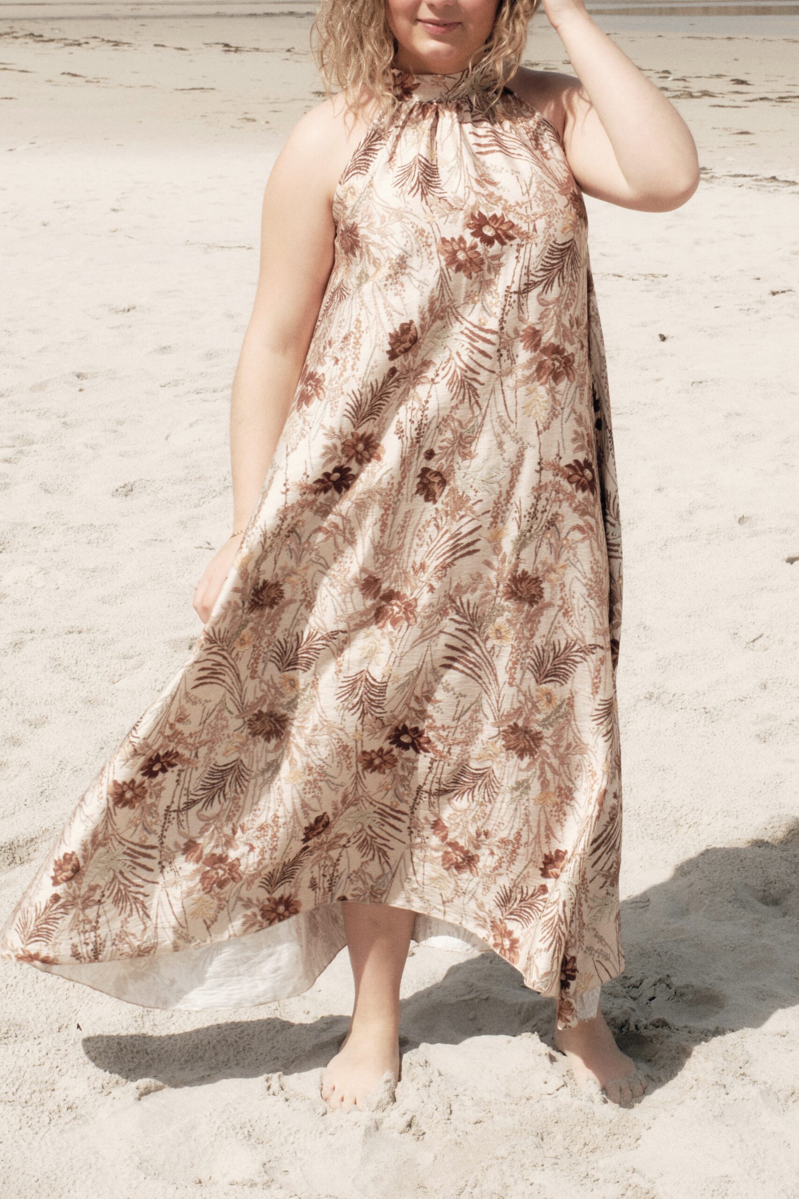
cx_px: 400
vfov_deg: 53.1
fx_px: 1198
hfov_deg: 36.9
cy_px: 600
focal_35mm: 36
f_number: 10
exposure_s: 1/400
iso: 125
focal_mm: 24.2
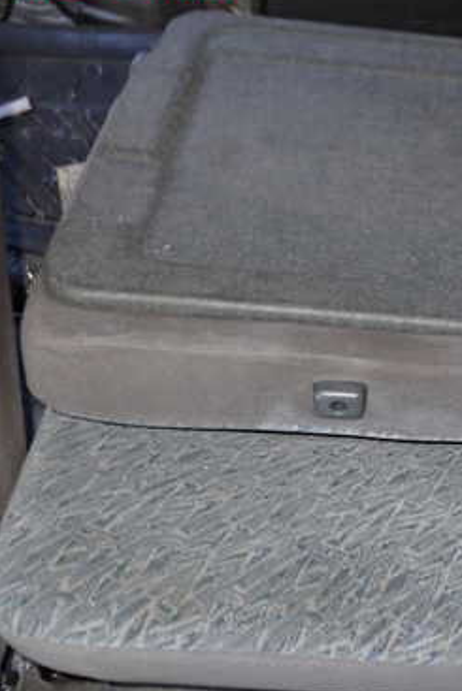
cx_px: 441
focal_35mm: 51
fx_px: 981
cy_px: 382
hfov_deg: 25.4
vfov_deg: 38.8
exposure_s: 1/30
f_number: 6.3
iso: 200
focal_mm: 5.4
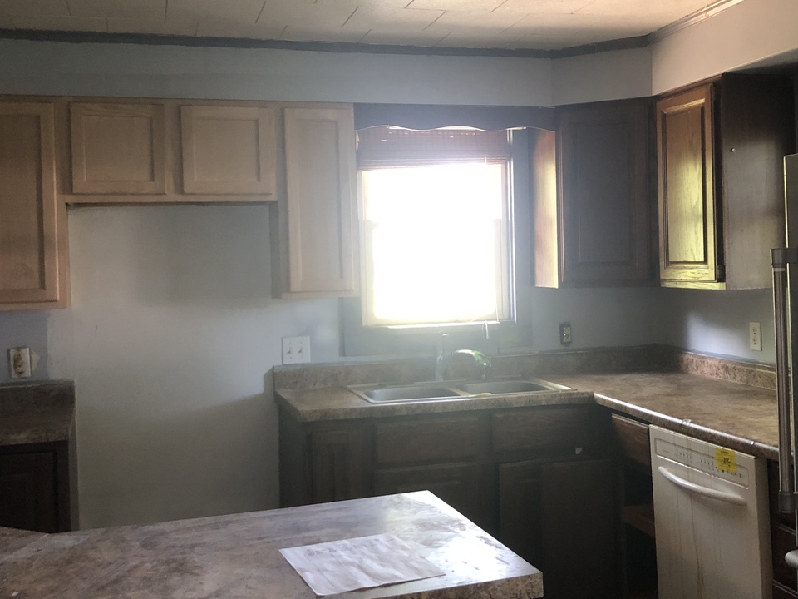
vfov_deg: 34.3
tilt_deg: -2.9
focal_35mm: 42
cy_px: 279
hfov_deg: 44.7
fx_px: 968
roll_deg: +1.2
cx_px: 443
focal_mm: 3.99
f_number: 1.8
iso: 100
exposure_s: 1/11
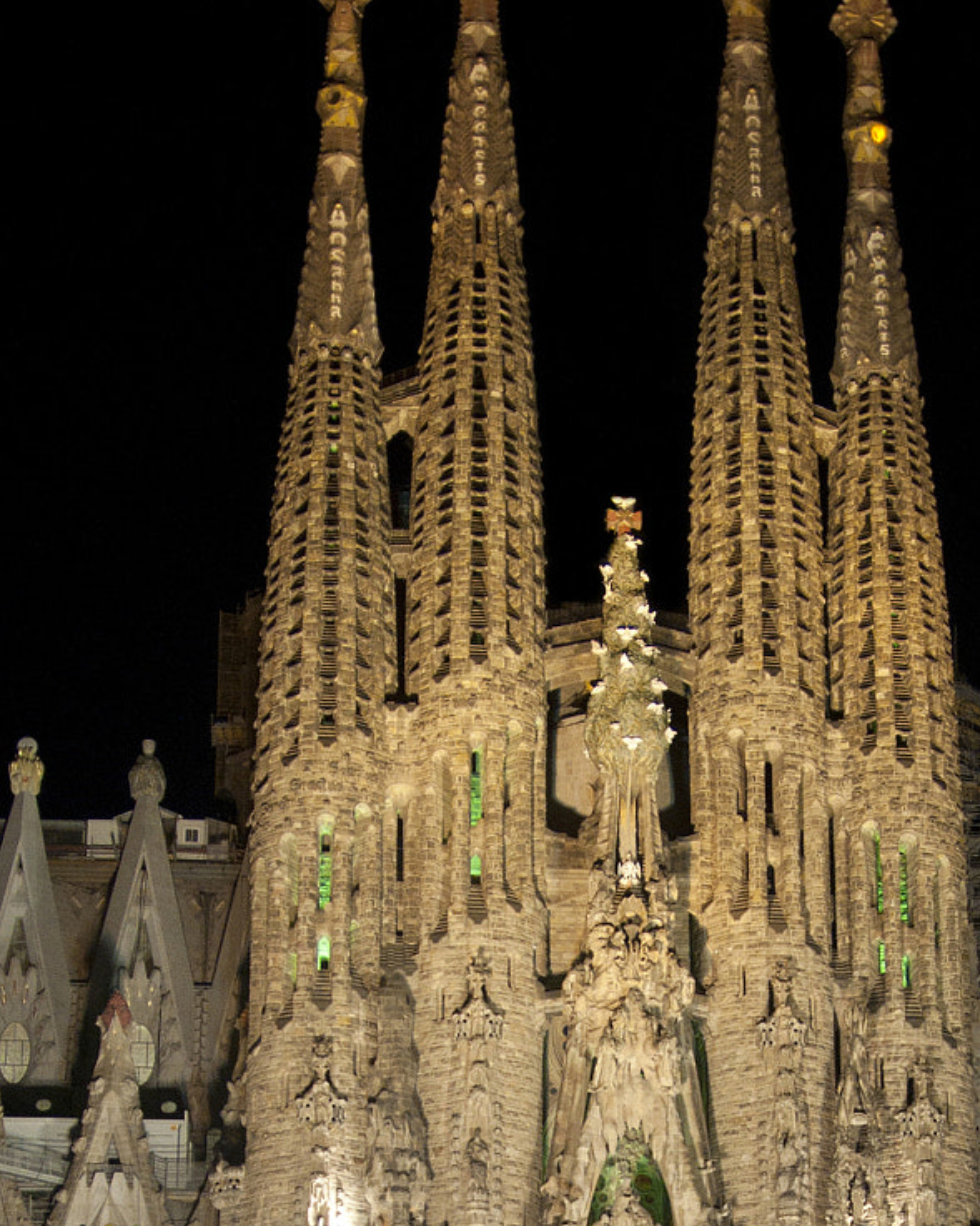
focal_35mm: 55
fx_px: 1994
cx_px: 485
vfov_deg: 32.3
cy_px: 1133
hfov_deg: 27.6
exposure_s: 1/15
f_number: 2.8
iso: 800
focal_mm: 18
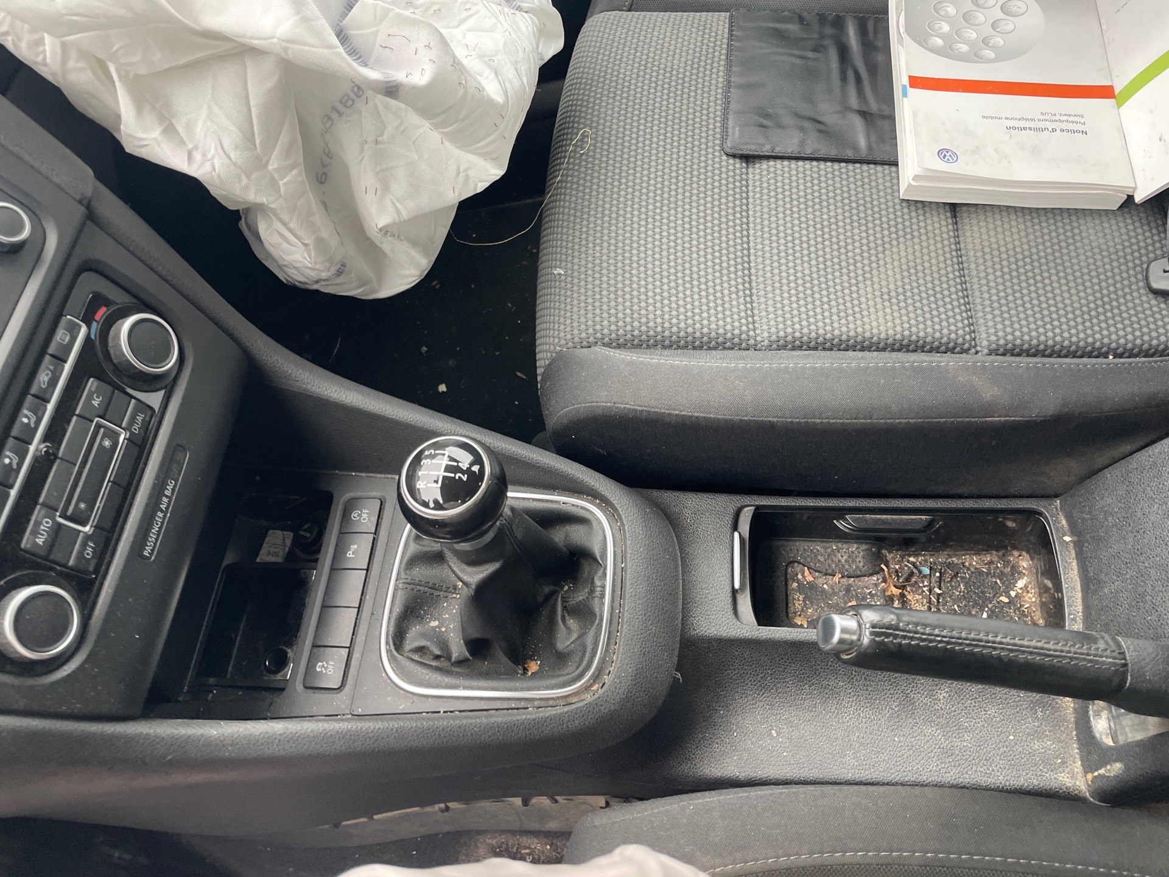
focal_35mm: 26
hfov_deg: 67.3
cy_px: 438
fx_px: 878
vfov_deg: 53.1
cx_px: 584
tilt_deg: -52.9
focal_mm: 4.2
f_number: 1.6
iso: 160
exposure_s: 1/60
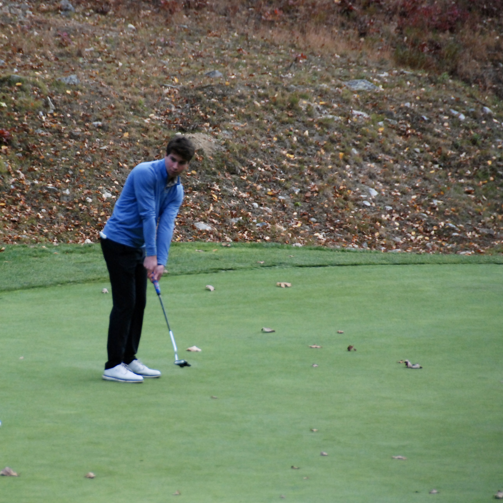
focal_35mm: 382
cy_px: 252
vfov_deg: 4.6
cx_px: 157
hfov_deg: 4.6
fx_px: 6280
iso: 800
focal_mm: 200
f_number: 5.6
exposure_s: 1/1000
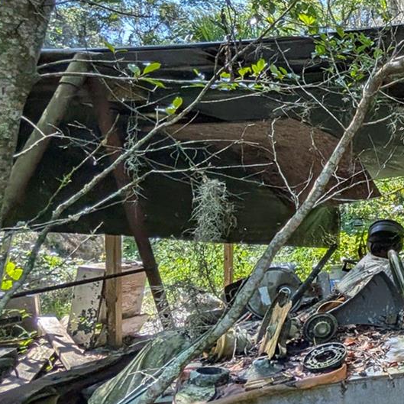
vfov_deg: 51.1
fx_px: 423
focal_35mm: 32
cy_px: 195
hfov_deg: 32.2
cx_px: 567
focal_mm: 2.02
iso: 51
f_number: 1.7
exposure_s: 1/1272
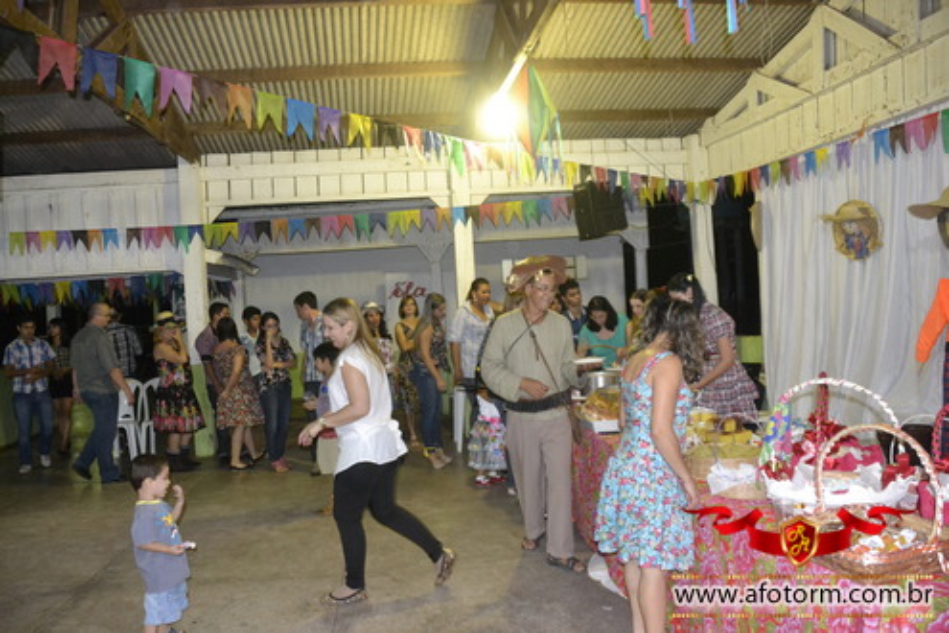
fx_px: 791
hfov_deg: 61.9
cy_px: 316
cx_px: 474
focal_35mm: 30
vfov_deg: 43.6
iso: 3200
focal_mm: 20
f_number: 3.5
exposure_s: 1/60
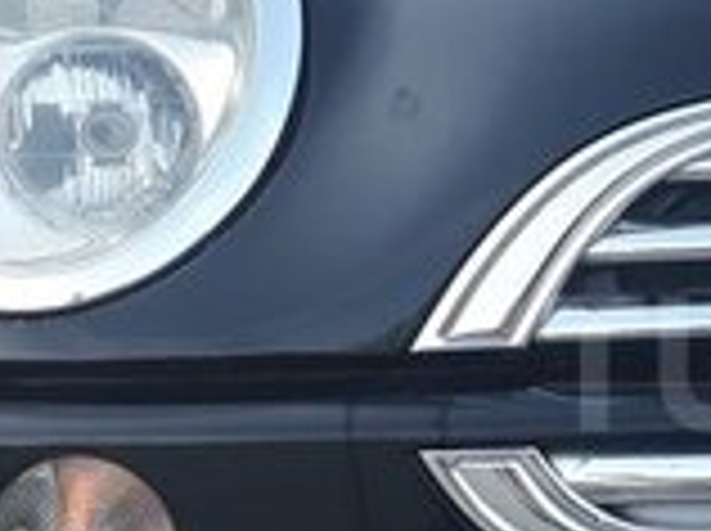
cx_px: 1004
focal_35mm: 113
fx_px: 2317
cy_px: 362
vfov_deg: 13.0
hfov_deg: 16.2
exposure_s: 1/50
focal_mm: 3.6
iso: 40
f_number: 1.9
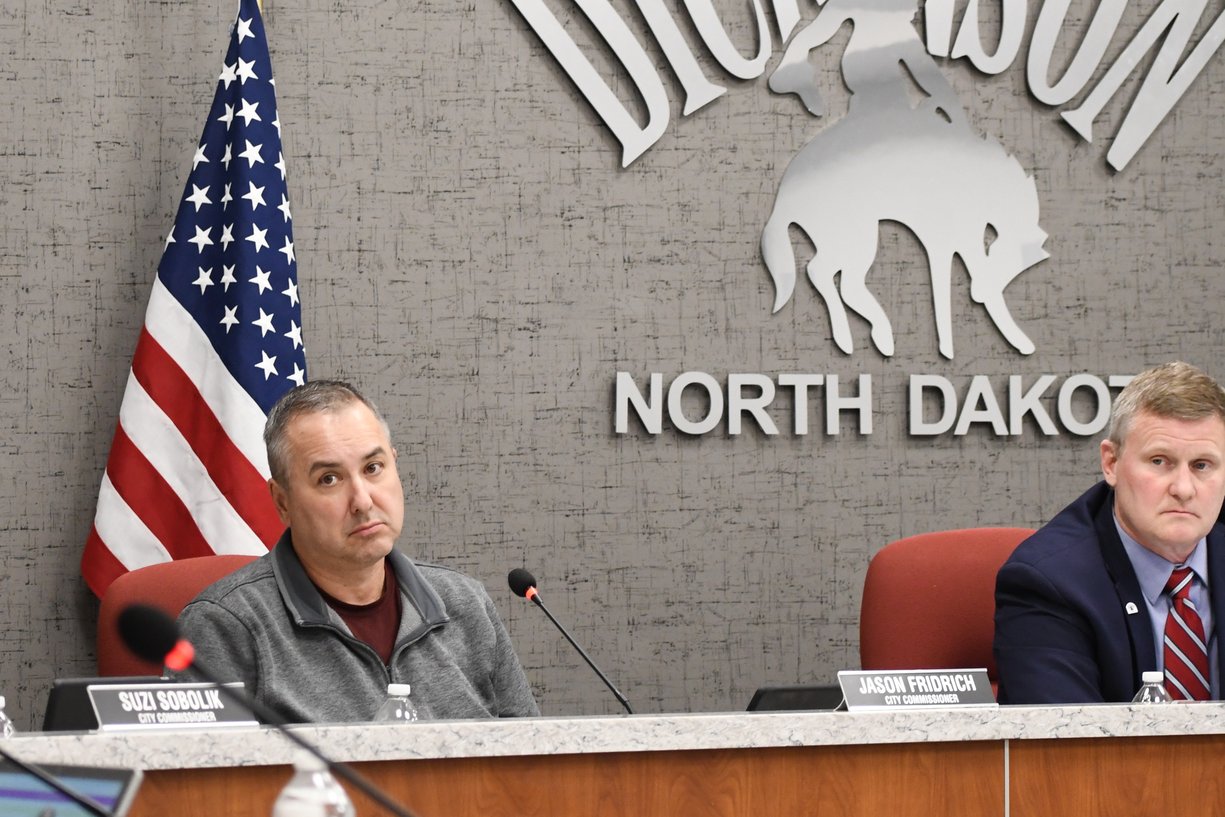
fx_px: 5512
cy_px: 350
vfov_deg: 8.5
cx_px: 554
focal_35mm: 162
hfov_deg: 12.7
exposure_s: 1/100
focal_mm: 70
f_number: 4.5
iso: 2000
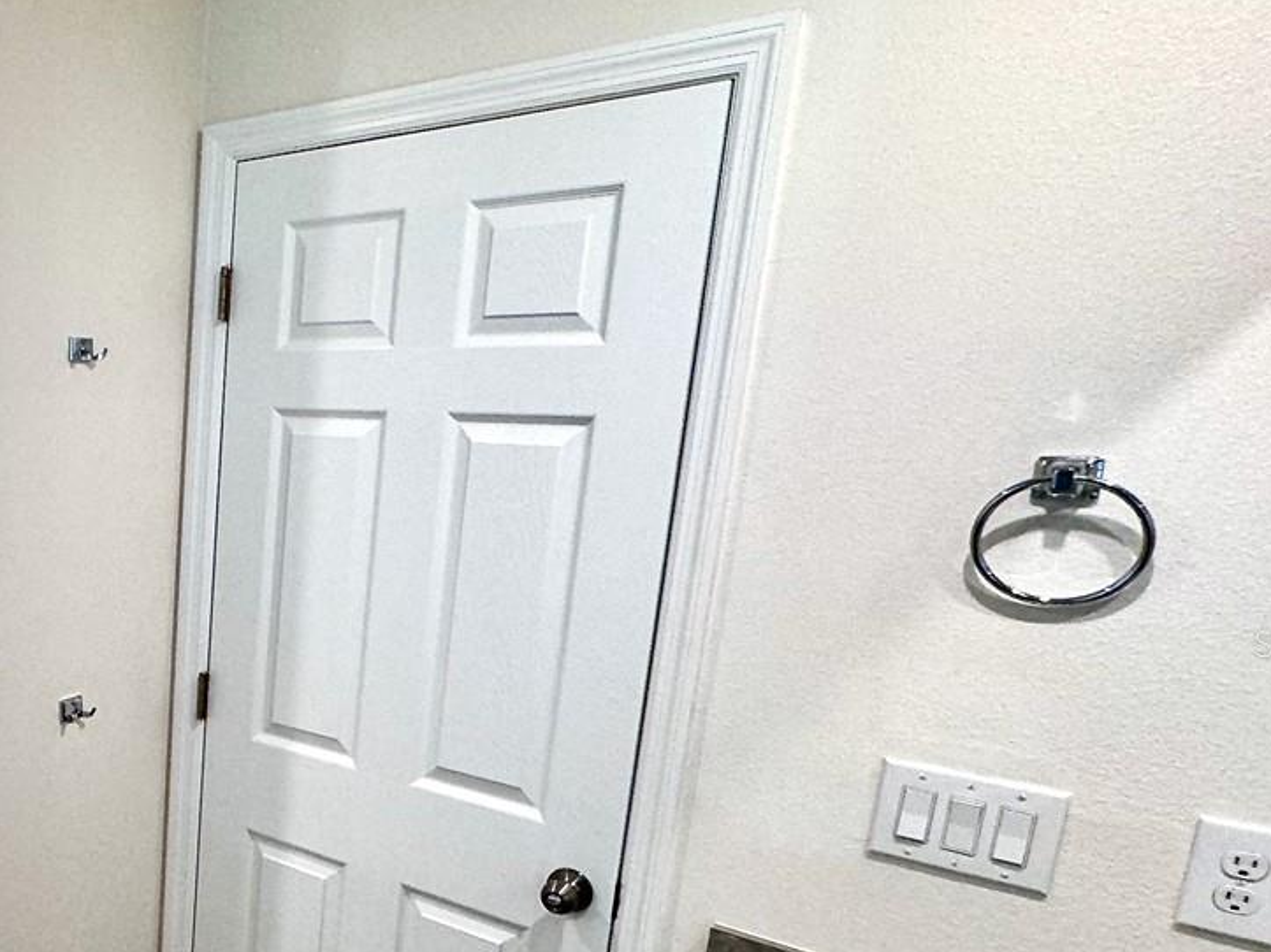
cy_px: 643
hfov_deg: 48.6
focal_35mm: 31
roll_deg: -1.1
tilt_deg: -11.8
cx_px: 14
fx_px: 1138
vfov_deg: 44.7
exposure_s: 1/120
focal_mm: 2.22
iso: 125
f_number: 2.2
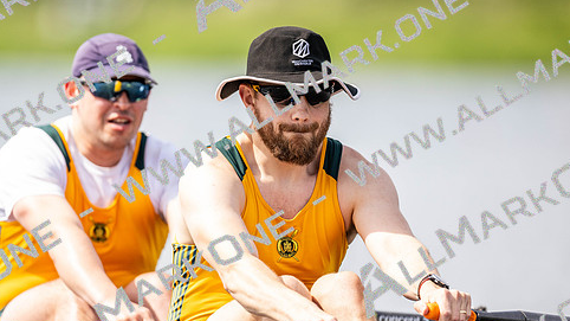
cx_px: 259
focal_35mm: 757
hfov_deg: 2.9
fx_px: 11440
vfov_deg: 1.6
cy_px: 207
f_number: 4
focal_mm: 600
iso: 560
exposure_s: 1/2500
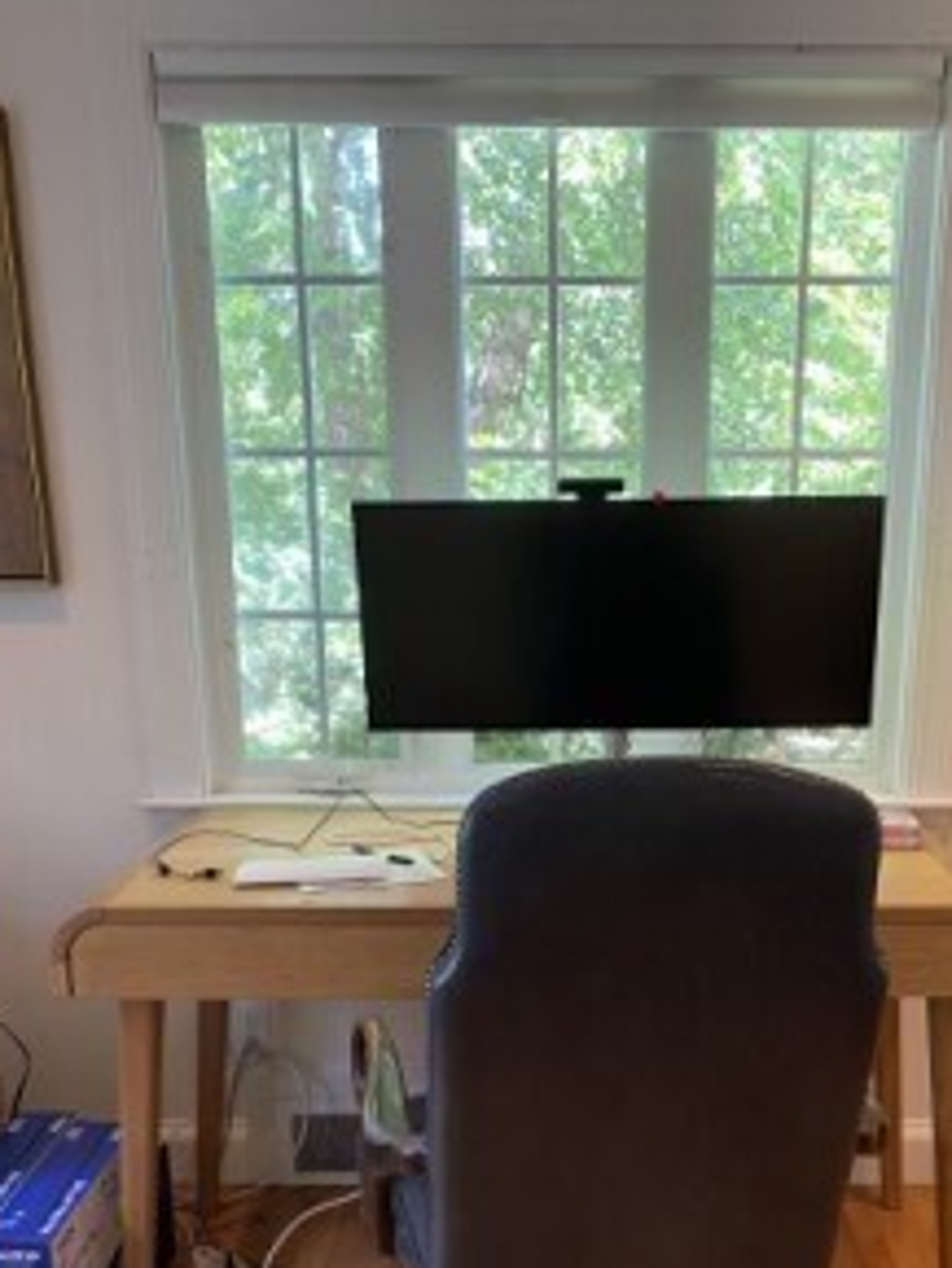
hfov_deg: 39.4
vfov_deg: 50.3
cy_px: 860
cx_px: 601
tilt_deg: -15.1
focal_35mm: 36
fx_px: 1319
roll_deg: +0.7
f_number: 1.8
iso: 125
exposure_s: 1/60
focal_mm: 4.25
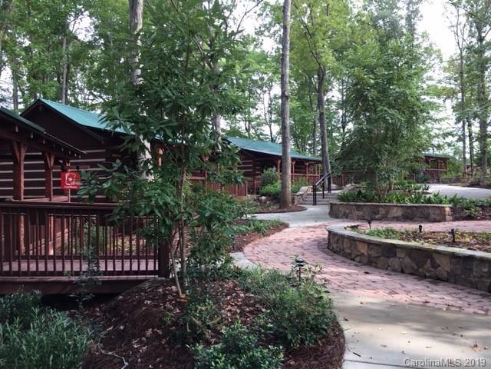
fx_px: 411
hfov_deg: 61.7
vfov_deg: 48.2
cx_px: 246
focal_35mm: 29
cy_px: 184
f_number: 2.2
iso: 25
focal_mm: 4.15
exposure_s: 1/129
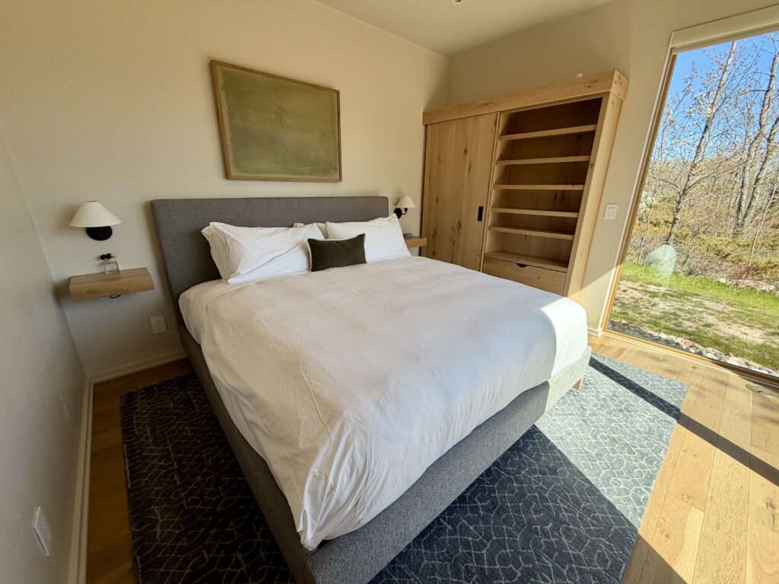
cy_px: 292
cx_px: 390
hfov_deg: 102.1
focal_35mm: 14
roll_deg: -0.5
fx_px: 315
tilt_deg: -18.3
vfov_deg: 85.7
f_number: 2.2
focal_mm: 2.22
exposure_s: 1/275
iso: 50
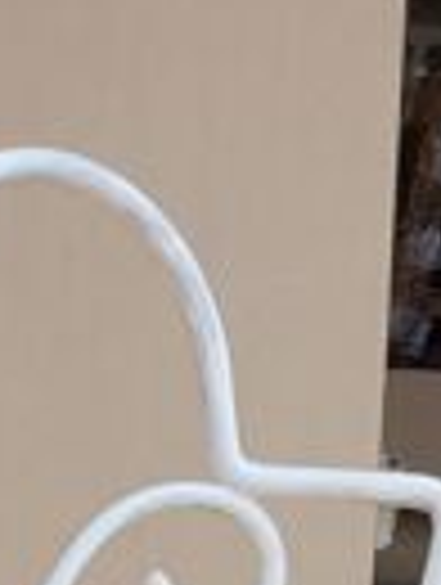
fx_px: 2709
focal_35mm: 160
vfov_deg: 9.9
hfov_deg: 8.4
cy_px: 1629
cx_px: -648
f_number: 1.8
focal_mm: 5.4
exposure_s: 1/779
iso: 40
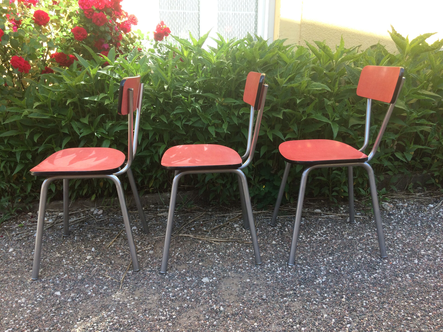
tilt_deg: -14.2
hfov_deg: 61.7
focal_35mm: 29
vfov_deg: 48.2
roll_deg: -1.0
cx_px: 222
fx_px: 371
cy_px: 166
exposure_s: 1/406
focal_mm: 4.15
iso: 32
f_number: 2.2
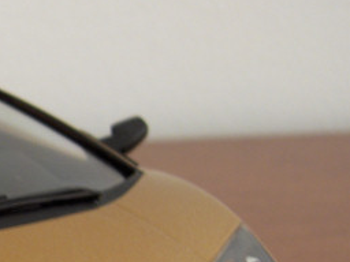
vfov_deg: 11.9
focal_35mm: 122
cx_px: -122
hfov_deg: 15.3
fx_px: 1234
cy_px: 296
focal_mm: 8
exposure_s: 1/2.13
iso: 100
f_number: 2.8
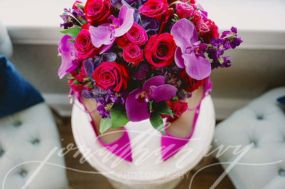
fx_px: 241
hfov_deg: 61.1
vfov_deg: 42.9
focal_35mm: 30
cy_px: 94
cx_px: 142
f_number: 2.8
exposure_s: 1/500
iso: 1250
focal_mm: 30.5
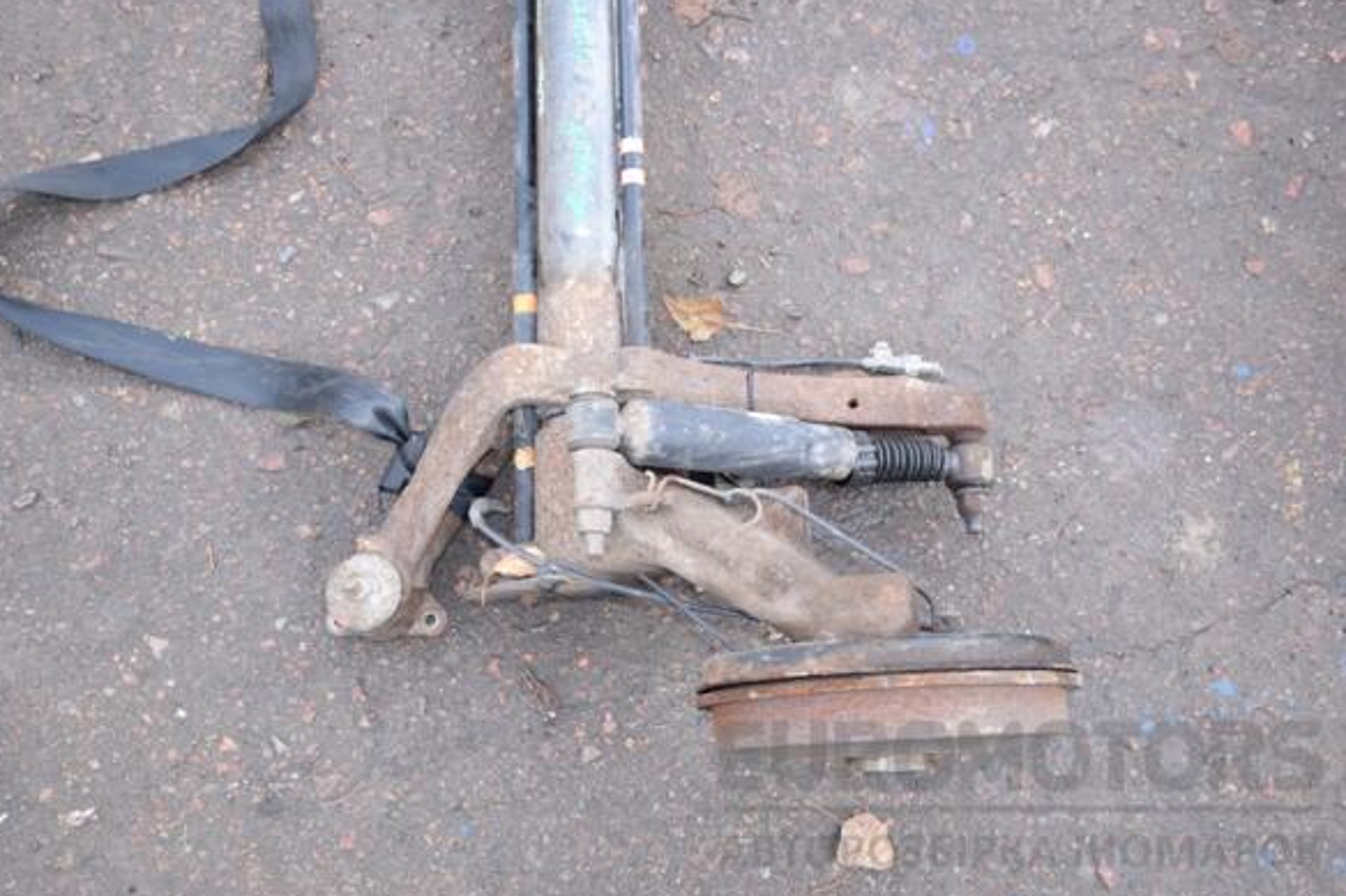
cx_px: 675
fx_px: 1383
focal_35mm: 37
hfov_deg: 51.9
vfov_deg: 35.9
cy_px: 449
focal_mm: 24
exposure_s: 1/125
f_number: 5
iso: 800
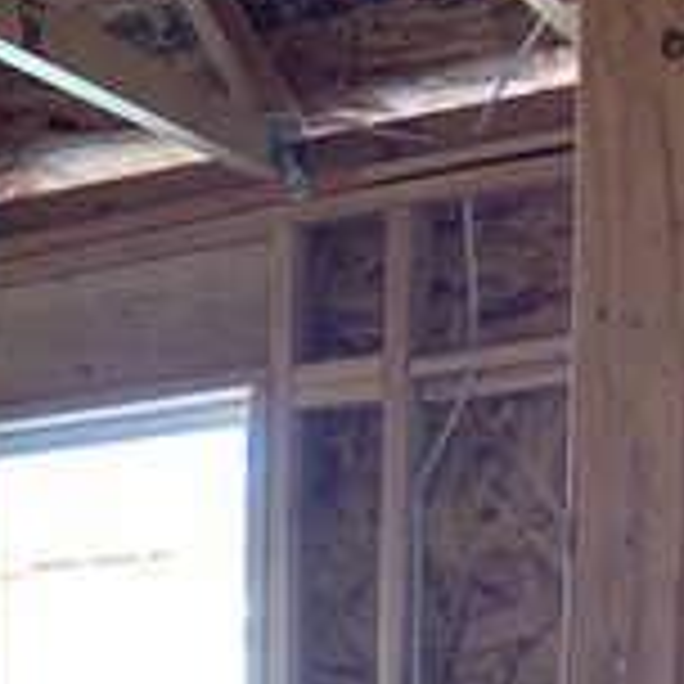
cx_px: -526
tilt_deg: -7.1
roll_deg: +2.7
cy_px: 1012
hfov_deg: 15.5
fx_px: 2168
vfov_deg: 16.4
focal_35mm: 97
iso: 100
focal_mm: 4.25
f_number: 1.8
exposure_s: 1/87
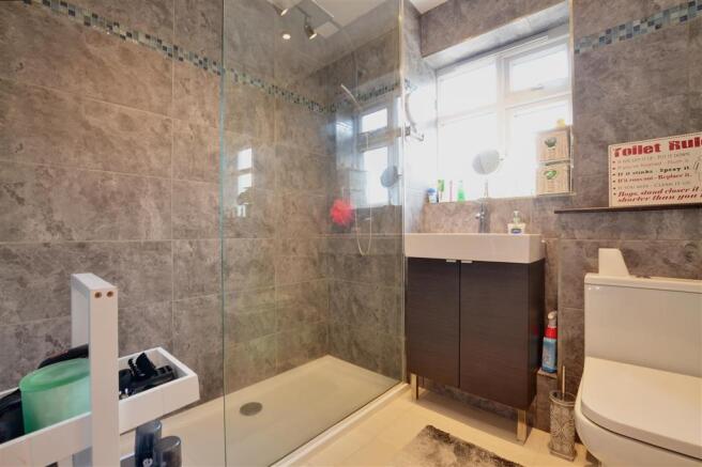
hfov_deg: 100.4
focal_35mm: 15
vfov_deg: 77.3
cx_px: 351
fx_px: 292
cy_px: 234
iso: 400
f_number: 11
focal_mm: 10
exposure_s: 1/2
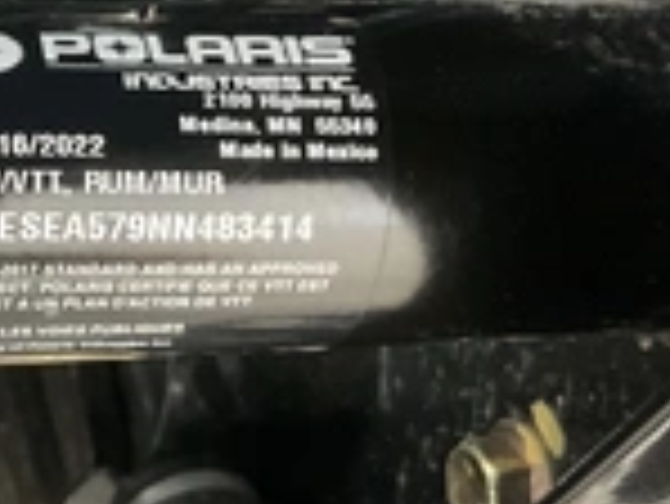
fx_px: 1511
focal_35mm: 78
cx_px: -13
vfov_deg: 18.9
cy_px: 171
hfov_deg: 23.8
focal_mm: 3
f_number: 1.8
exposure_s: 1/30
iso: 500
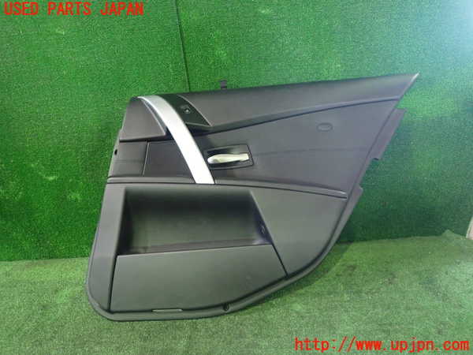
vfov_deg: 54.9
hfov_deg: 69.4
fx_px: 342
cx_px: 236
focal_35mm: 25
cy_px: 178
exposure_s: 1/30
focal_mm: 4.5
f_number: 2
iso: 800
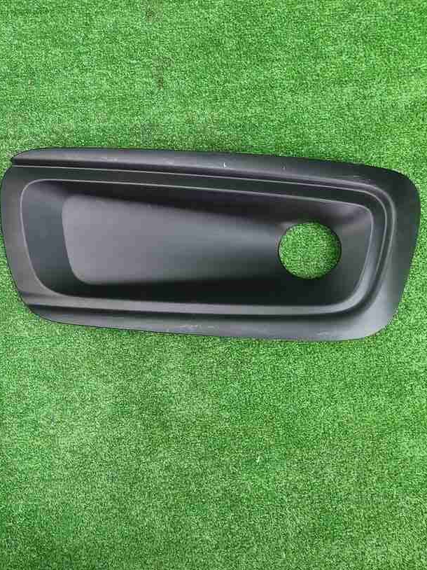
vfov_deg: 40.9
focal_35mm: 46
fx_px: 757
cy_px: 210
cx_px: -5
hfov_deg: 29.3
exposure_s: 1/50
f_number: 1.8
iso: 286
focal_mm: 5.4
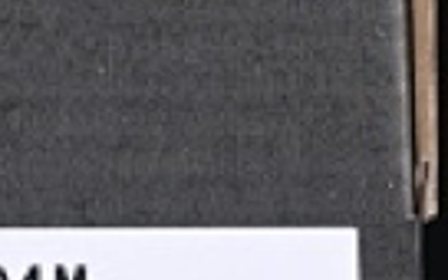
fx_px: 7411
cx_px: -501
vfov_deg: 2.2
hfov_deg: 3.4
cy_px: -86
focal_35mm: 607
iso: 160
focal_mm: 50
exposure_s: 1/60
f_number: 6.3
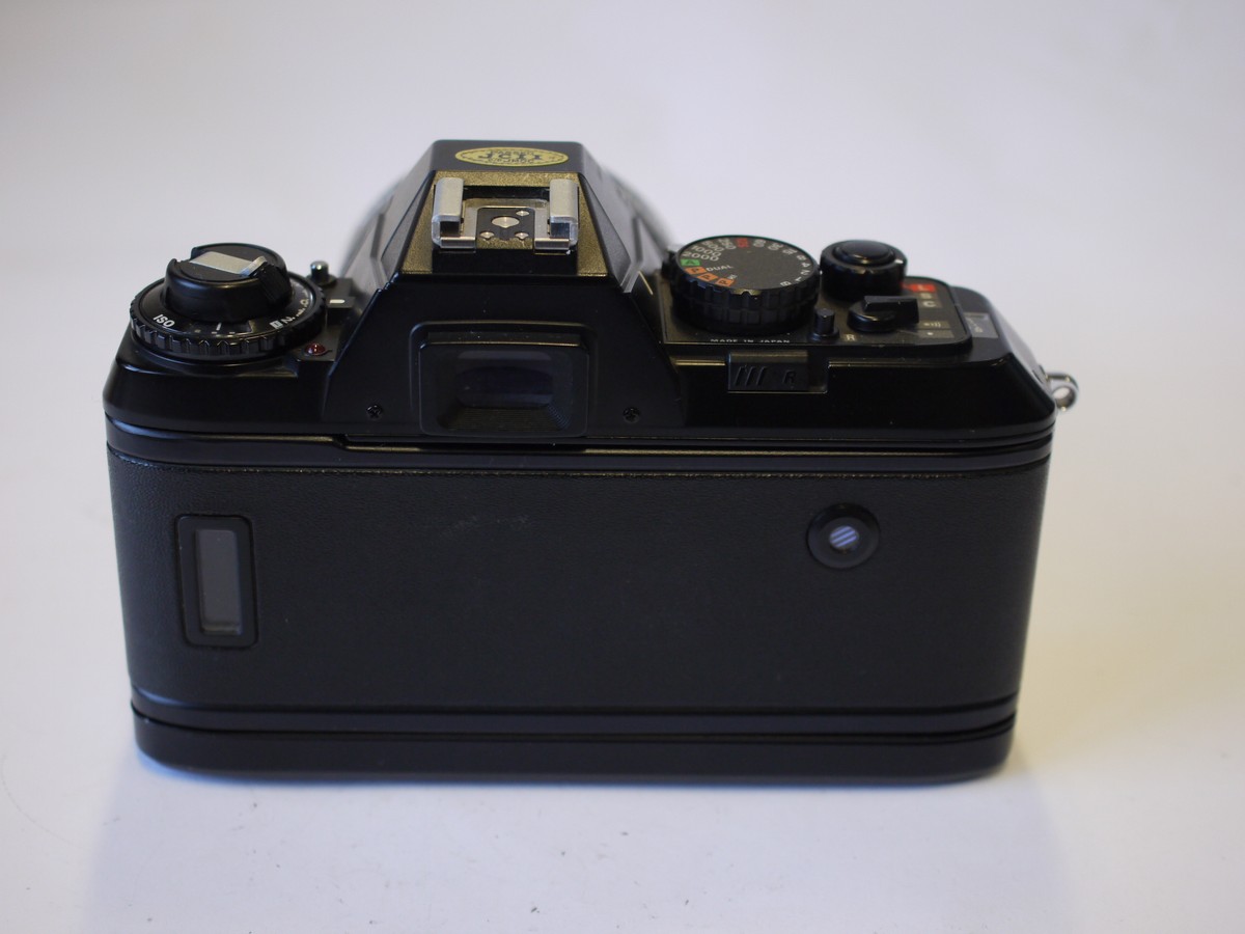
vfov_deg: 24.4
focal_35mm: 60
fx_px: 2158
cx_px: 622
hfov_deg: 32.2
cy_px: 467
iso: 400
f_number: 3.5
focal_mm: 30
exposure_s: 1/125
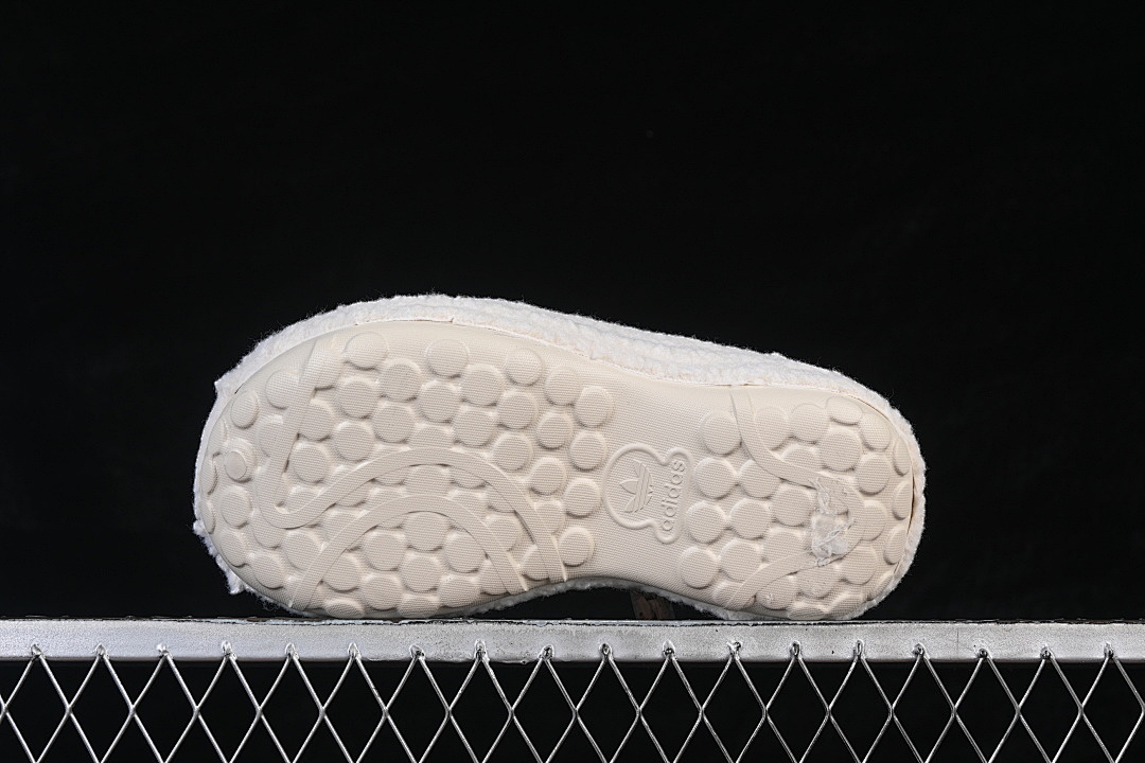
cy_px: 382
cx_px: 572
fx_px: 2385
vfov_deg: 18.2
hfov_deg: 27.0
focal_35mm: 75
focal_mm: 50
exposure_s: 1/80
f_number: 8
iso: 160
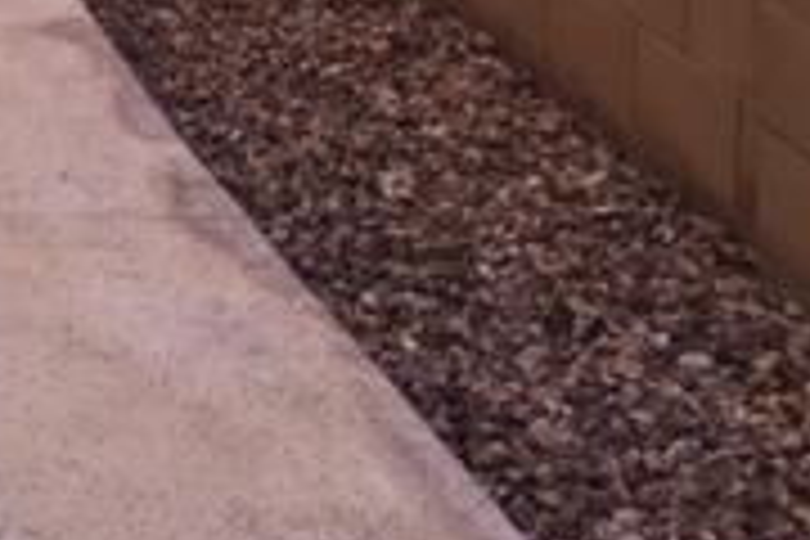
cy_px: -405
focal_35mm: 107
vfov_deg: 11.9
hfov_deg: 17.8
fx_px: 2407
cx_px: -256
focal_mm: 4.15
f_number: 2.2
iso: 32
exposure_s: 1/338
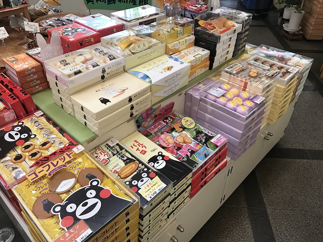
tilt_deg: -36.3
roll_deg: -0.8
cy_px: 121
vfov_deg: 49.7
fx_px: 261
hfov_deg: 63.4
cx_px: 162
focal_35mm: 28
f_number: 1.8
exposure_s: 1/30
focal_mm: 3.99
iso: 25
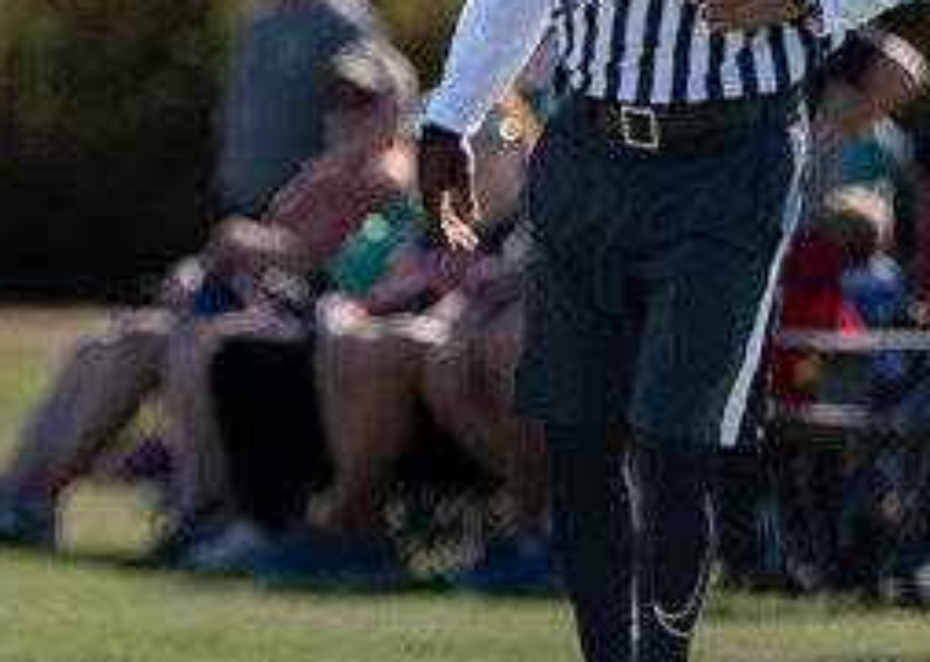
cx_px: -255
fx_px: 19783
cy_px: 288
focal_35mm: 750
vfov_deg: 1.9
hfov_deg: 2.7
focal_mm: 200
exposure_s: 1/1600
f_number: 2.8
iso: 100
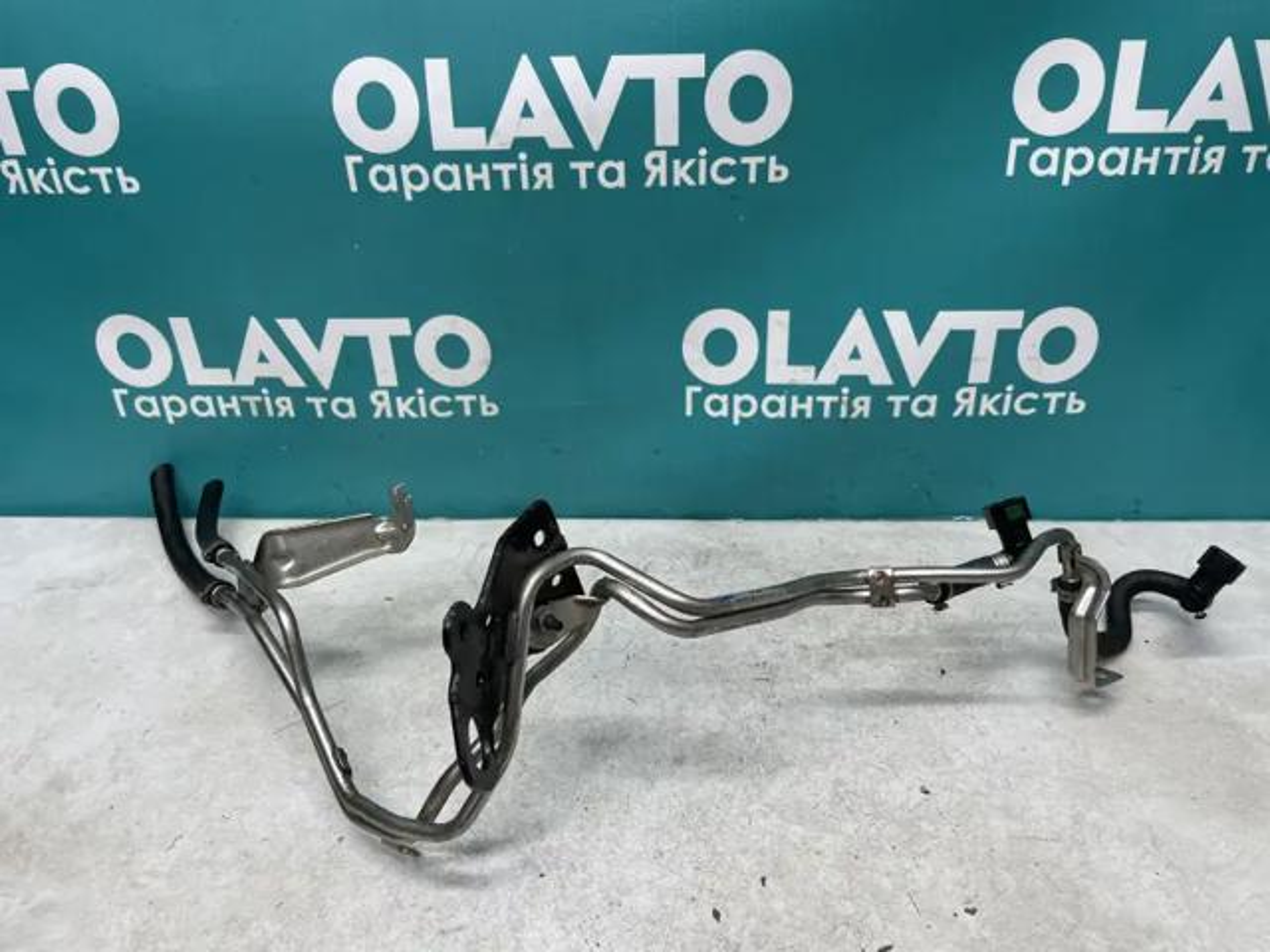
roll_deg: +2.4
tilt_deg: -25.9
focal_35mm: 26
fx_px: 954
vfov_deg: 53.1
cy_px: 476
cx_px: 635
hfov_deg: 67.3
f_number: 1.6
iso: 80
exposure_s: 1/100
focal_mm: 4.2
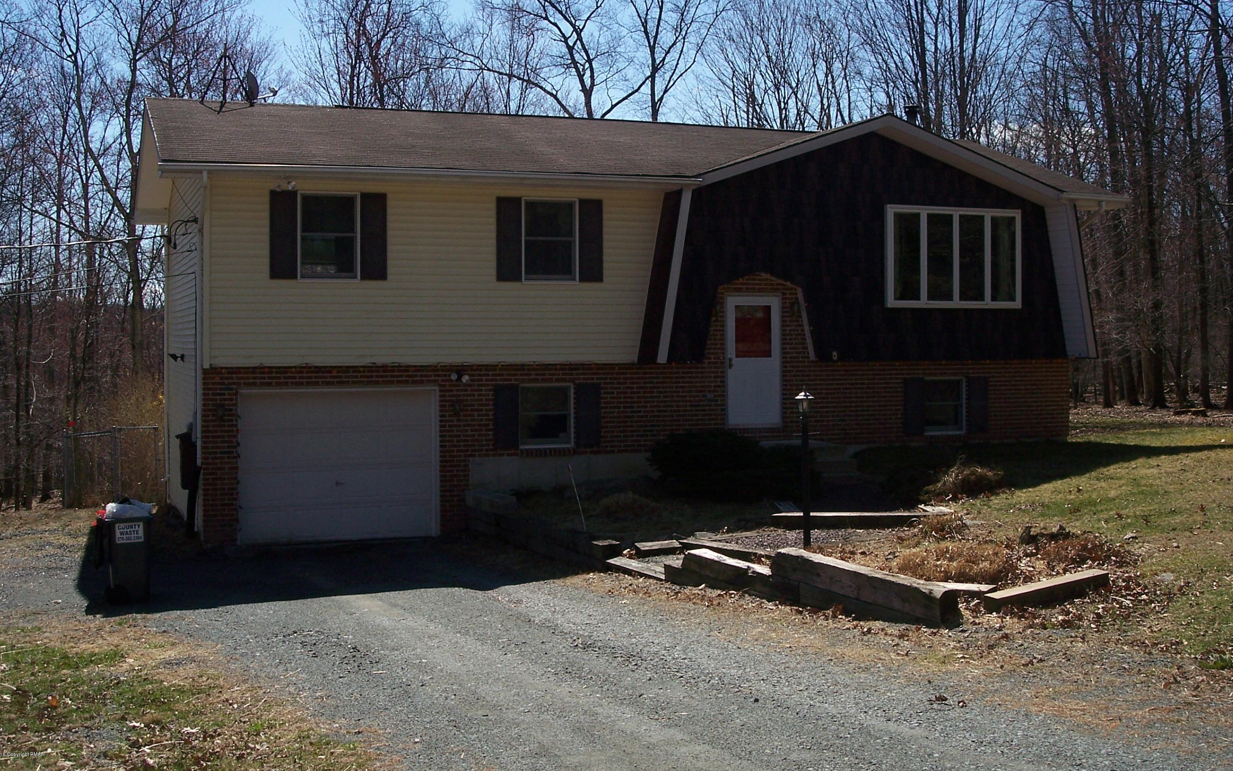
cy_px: 314
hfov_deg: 47.2
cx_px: 614
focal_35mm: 42
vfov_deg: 30.5
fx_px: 1411
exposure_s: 1/500
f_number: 5.6
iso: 100
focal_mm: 8
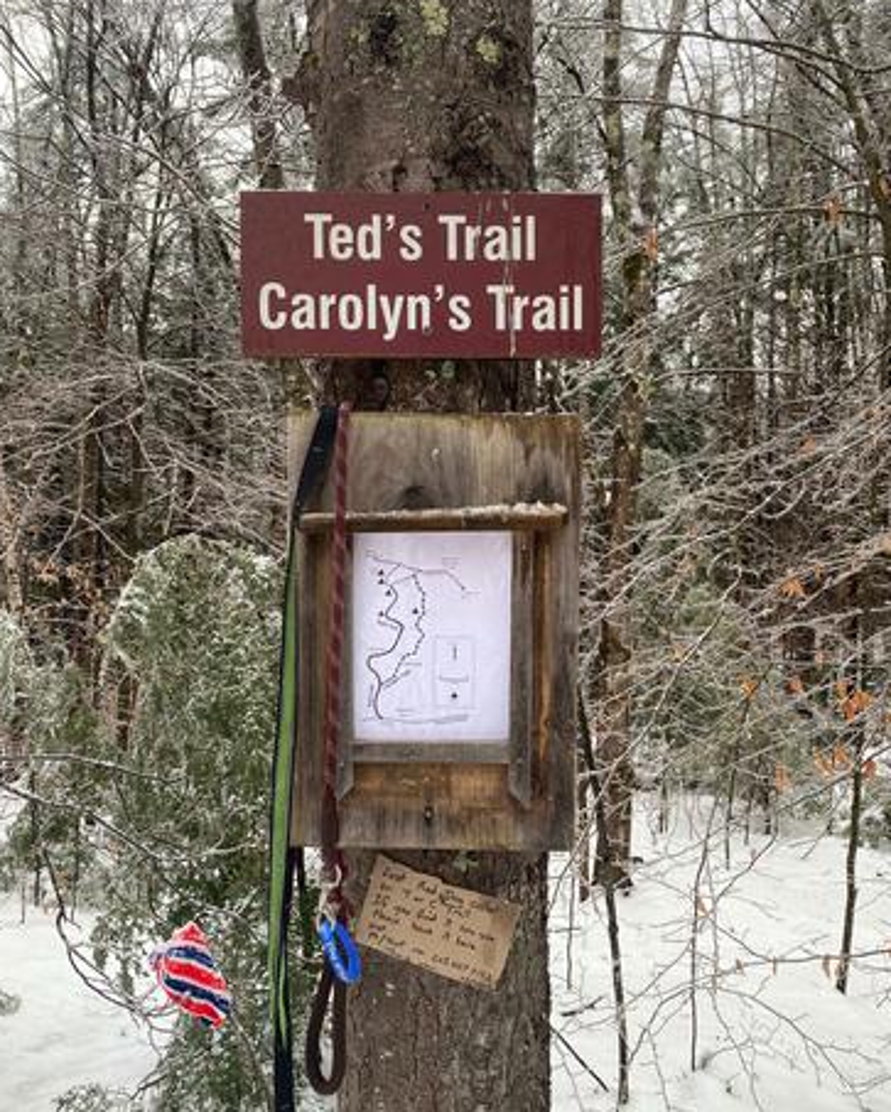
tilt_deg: -0.9
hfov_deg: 51.6
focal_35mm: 28
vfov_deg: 62.1
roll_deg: -1.2
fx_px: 922
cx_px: 450
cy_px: 589
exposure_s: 1/135
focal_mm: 4.25
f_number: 1.8
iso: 32
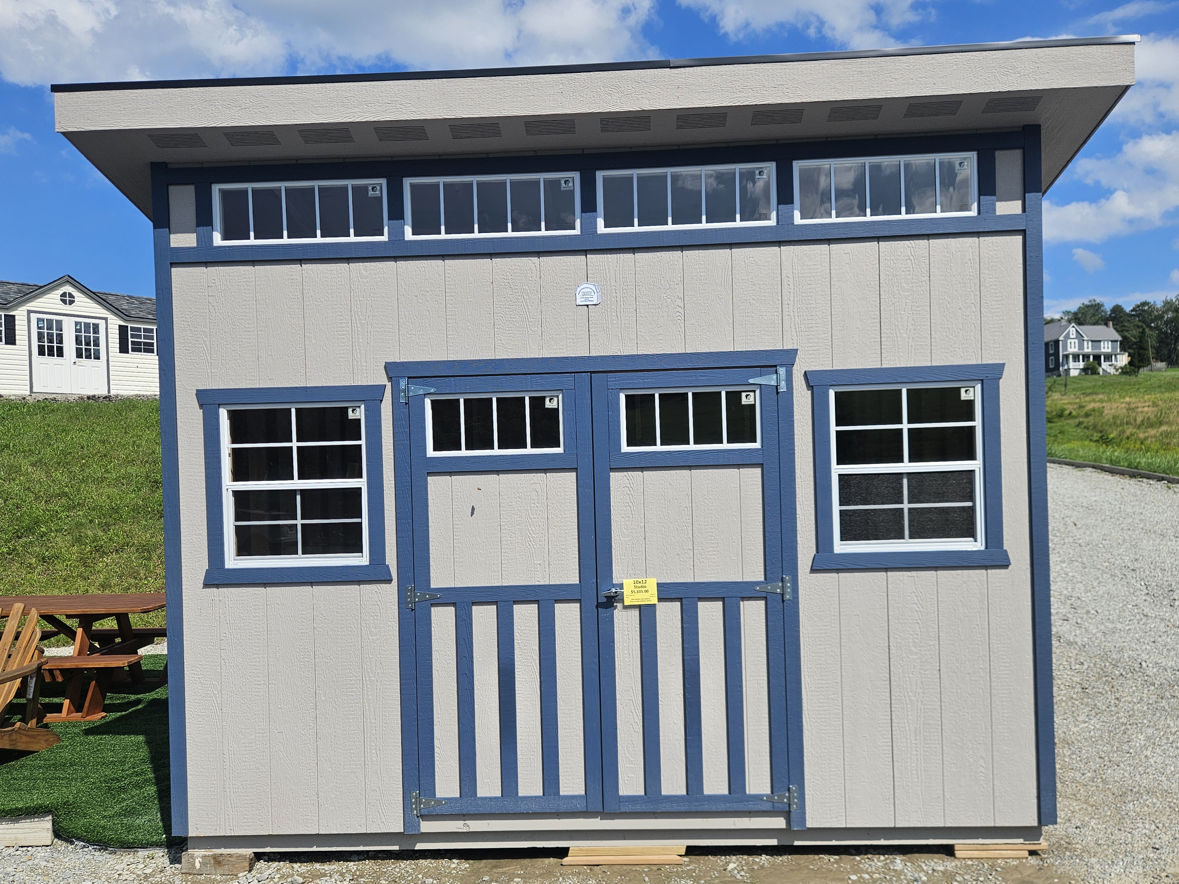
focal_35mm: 27
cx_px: 592
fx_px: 920
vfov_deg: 51.3
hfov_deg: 65.3
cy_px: 487
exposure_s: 1/3050
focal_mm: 5.4
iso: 25
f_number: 1.8
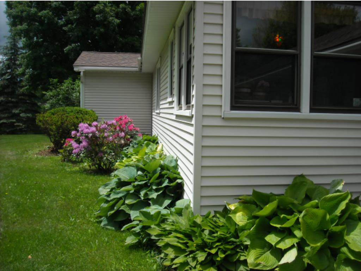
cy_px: 136
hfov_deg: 52.6
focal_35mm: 35
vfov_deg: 40.7
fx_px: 365
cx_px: 180
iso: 64
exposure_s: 1/309
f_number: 5.6
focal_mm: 5.7
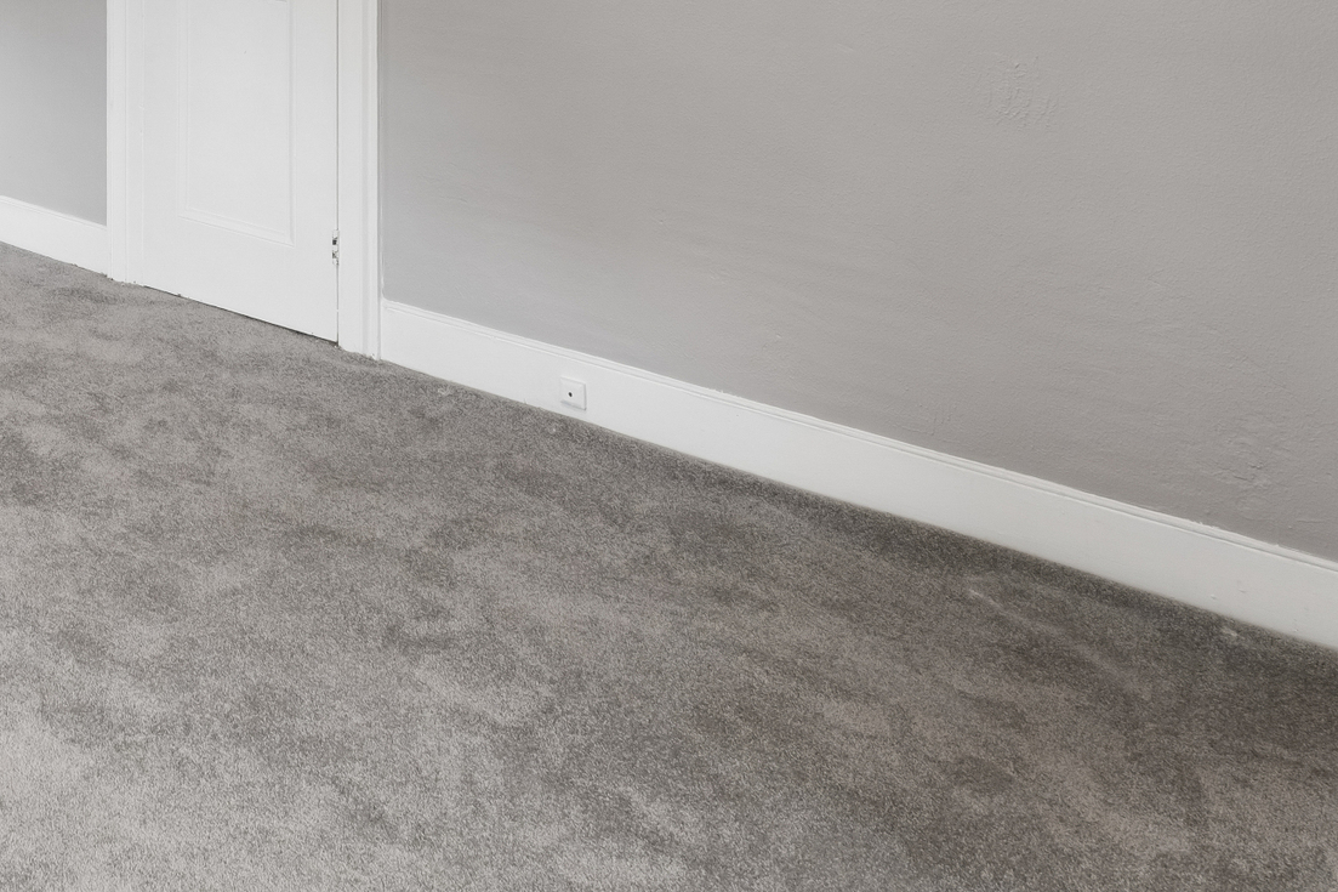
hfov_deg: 40.4
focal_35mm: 39
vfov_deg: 28.9
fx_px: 1449
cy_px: -214
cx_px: -120
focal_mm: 14
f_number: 13
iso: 400
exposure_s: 1/4
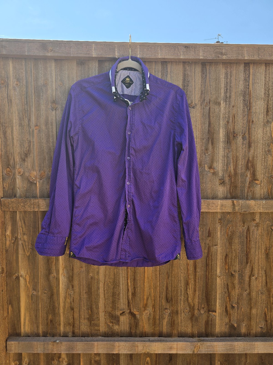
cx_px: 136
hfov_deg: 58.9
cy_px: 182
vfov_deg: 73.9
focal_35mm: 23
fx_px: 242
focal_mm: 6.3
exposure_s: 1/435
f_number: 1.7
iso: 12
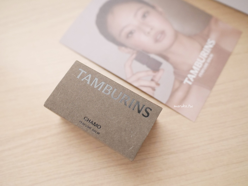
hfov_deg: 59.9
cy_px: 93
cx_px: 124
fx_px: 215
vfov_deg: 46.8
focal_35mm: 30
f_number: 2.2
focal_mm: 15
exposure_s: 1/60
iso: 2000
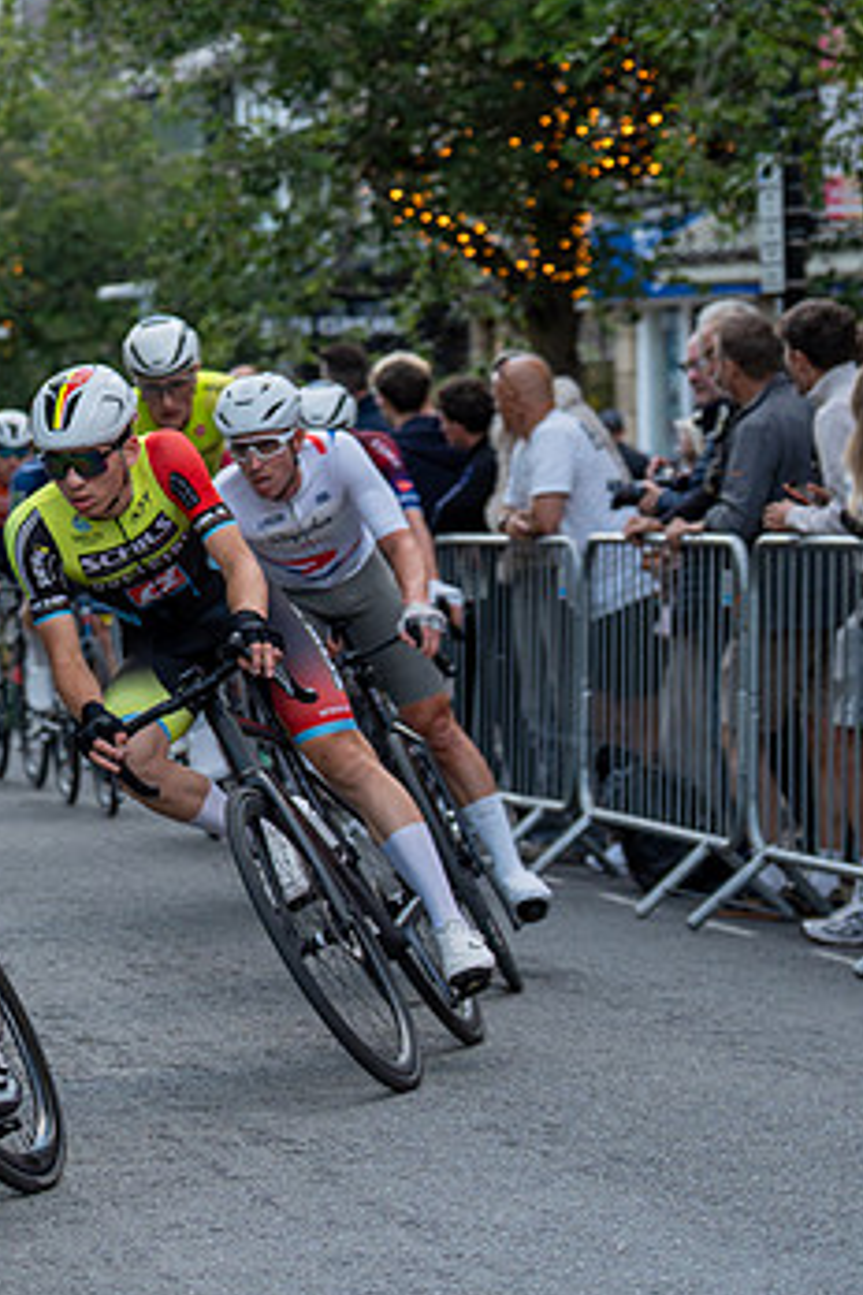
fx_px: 5645
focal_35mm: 157
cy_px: 490
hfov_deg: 8.5
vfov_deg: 13.1
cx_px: -423
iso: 1250
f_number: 3.5
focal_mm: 70
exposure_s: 1/800
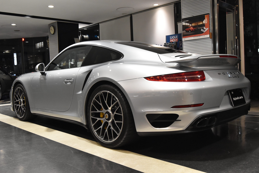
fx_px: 248
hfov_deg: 55.1
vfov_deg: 38.4
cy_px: 86
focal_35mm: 34
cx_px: 130
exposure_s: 1/40
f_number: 8
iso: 2800
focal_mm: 23
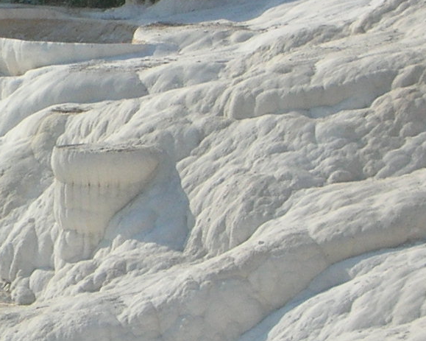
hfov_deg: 5.5
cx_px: -202
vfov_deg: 4.4
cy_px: 126
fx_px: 4425
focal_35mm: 351
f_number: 4.5
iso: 50
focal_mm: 15.2
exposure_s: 1/572
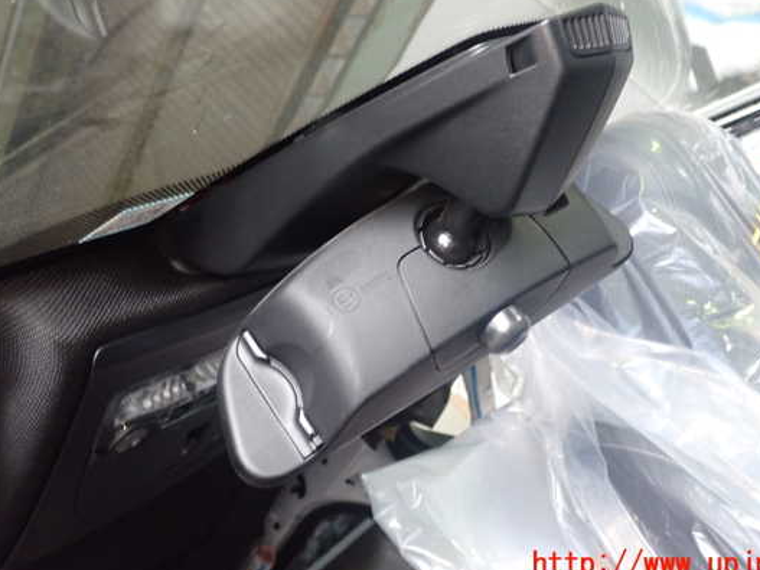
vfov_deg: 35.1
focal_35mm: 41
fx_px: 900
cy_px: 258
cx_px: 425
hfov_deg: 45.7
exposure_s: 1/40
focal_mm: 6.37
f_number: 2.5
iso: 500
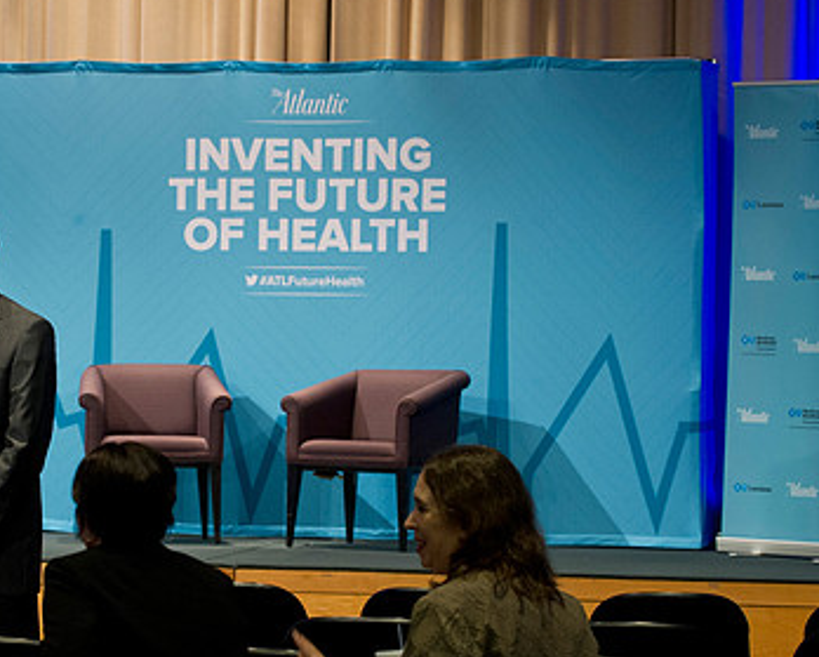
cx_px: 224
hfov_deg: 12.6
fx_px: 3712
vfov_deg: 10.1
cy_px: 363
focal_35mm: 153
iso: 2500
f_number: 4.5
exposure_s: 1/80
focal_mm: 98
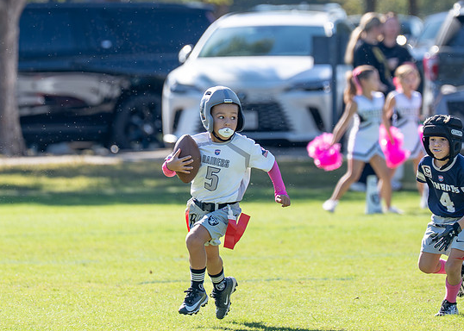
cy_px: 137
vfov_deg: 2.6
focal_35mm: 557
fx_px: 7338
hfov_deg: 3.6
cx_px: 270
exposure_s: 1/2500
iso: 250
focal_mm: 200
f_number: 2.8
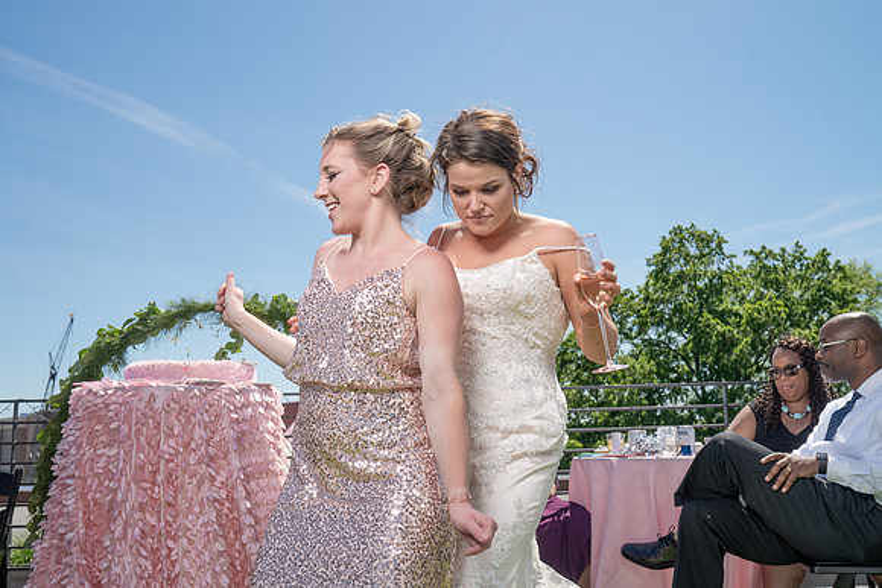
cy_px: 291
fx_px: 896
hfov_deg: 52.4
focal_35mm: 37
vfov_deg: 36.3
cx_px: 446
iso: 50
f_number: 7.1
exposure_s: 1/250
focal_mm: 35
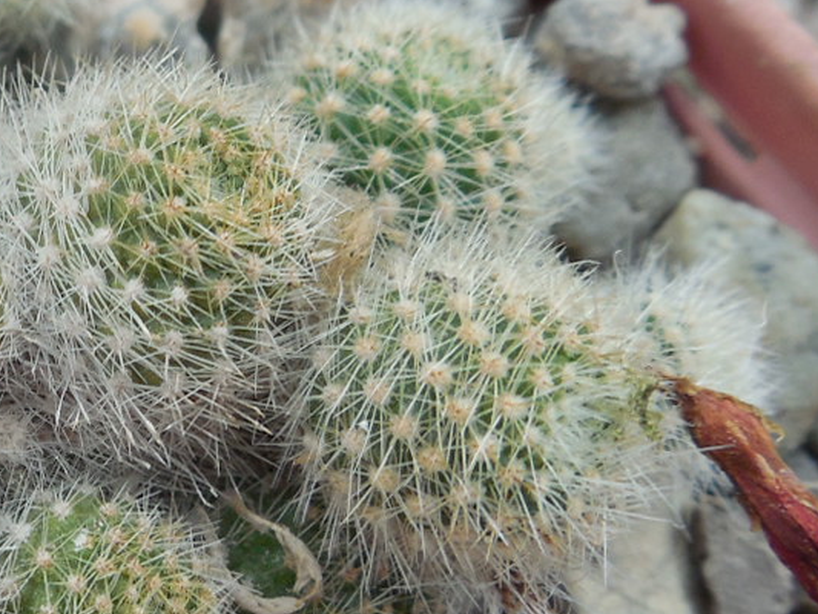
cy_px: 298
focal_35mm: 93
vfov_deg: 15.9
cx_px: -121
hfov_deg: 20.0
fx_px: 2198
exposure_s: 1/160
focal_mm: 5.6
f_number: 3.6
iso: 125
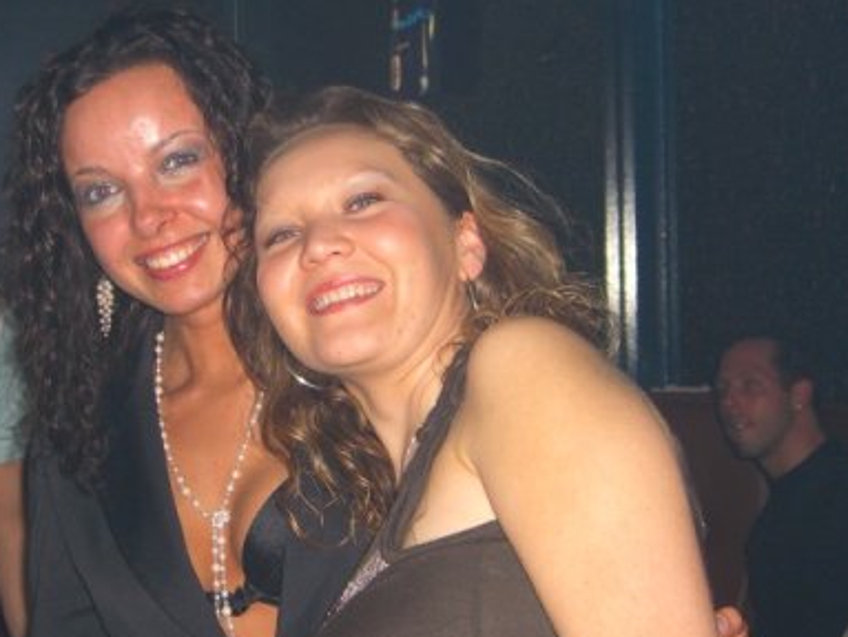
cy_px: 318
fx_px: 1765
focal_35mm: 72
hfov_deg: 26.9
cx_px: 297
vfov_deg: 20.5
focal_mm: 9.5
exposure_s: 1/60
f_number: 3.1
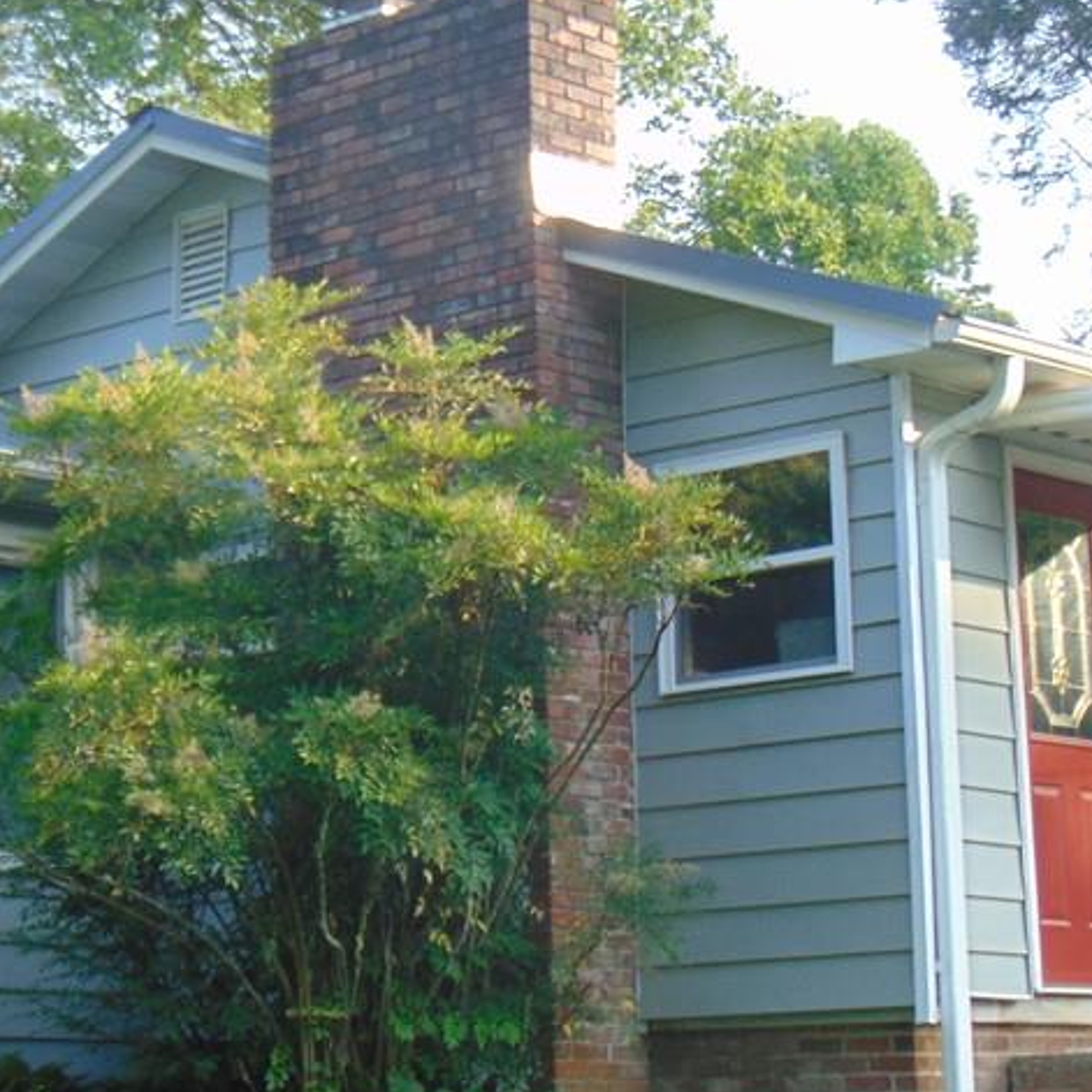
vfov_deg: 18.1
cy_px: 487
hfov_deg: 18.0
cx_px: 255
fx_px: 3426
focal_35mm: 96
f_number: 3.5
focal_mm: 9
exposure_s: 1/125
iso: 80
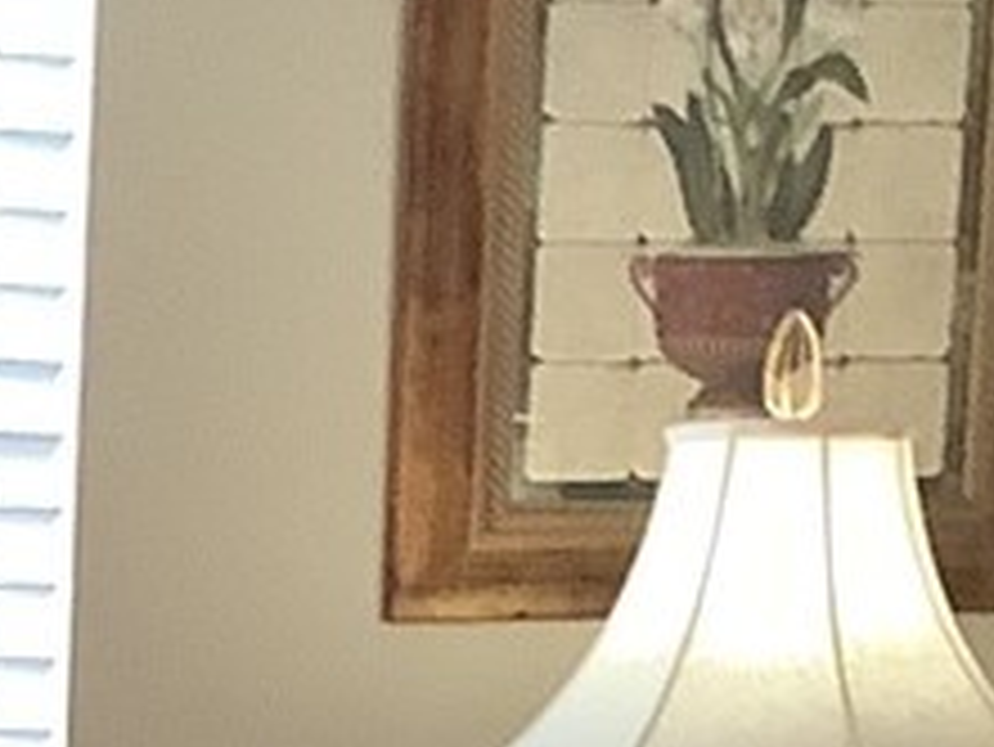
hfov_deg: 8.6
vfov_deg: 6.3
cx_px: -535
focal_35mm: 224
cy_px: 1940
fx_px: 6436
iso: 125
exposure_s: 1/60
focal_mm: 3.3
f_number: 2.4
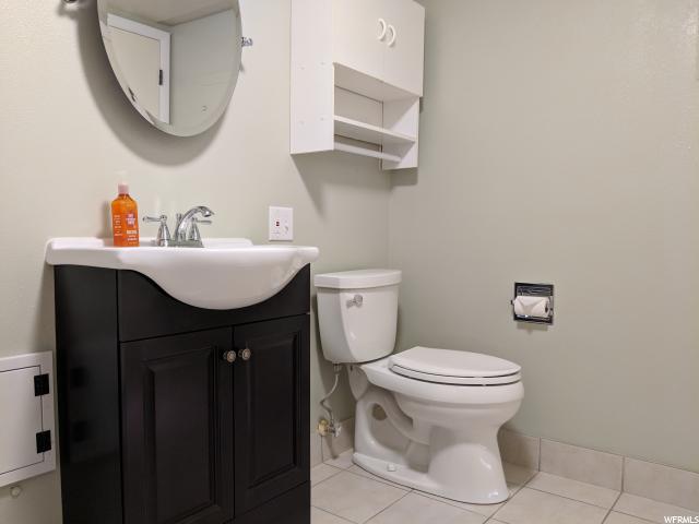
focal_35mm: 27
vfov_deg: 51.4
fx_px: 545
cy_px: 262
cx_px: 350
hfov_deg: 65.3
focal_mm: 4.44
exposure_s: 1/60
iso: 293
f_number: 1.8
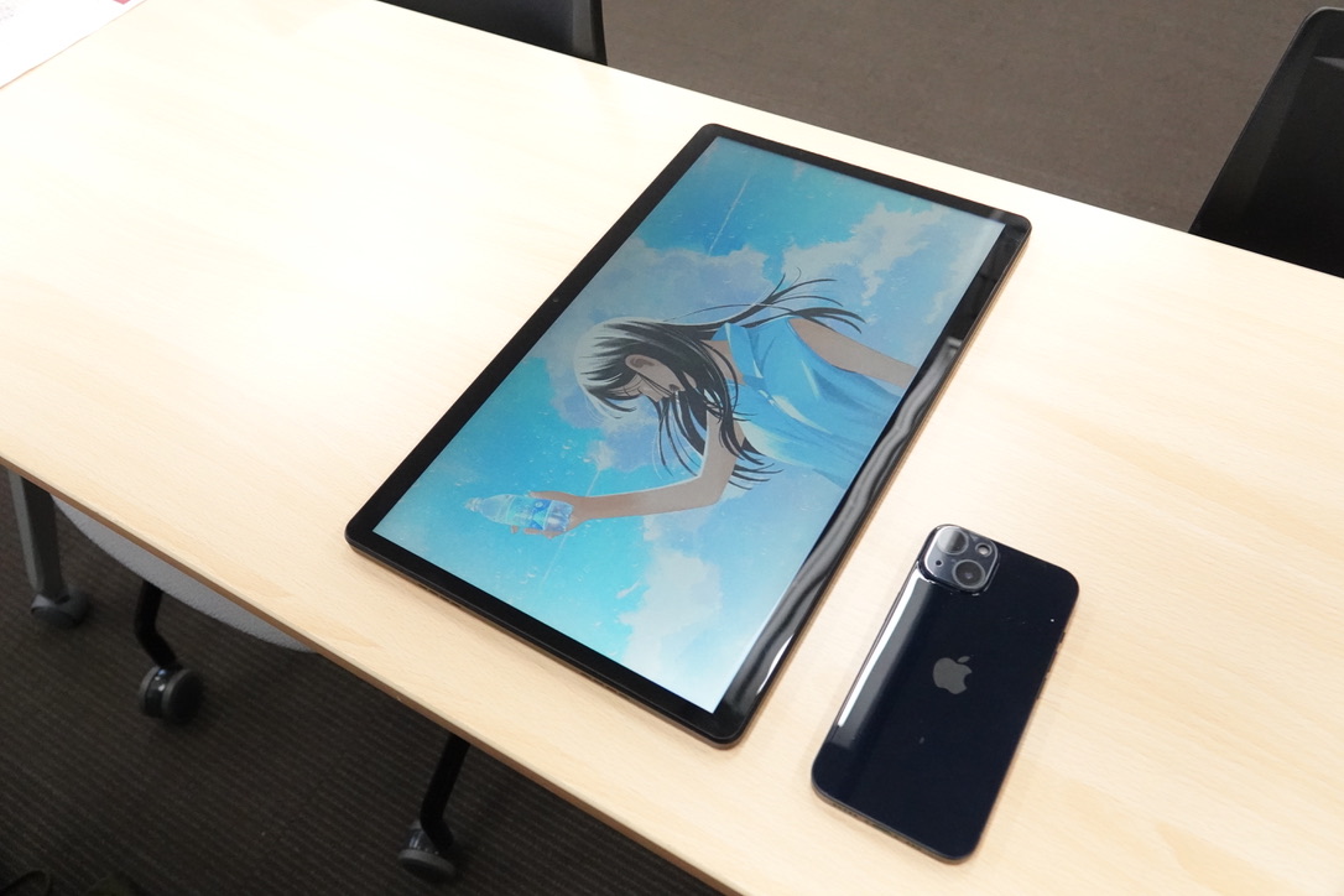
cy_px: 448
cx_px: 672
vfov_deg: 46.4
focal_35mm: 28
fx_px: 1045
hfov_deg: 65.5
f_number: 2.8
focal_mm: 10.18
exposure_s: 1/500
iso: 2000
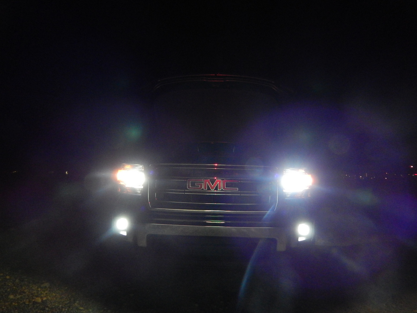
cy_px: 156
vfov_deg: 58.9
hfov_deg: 73.9
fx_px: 277
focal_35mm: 23
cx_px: 208
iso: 720
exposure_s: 1/15
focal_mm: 4
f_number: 3
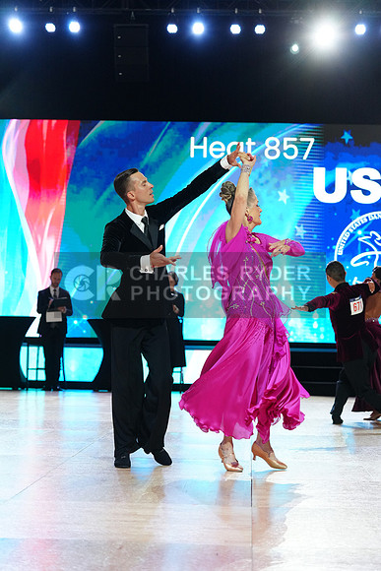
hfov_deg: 17.1
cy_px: 286
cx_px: 190
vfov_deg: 25.4
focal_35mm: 80
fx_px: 1269
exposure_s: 1/320
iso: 2500
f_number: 4
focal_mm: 80
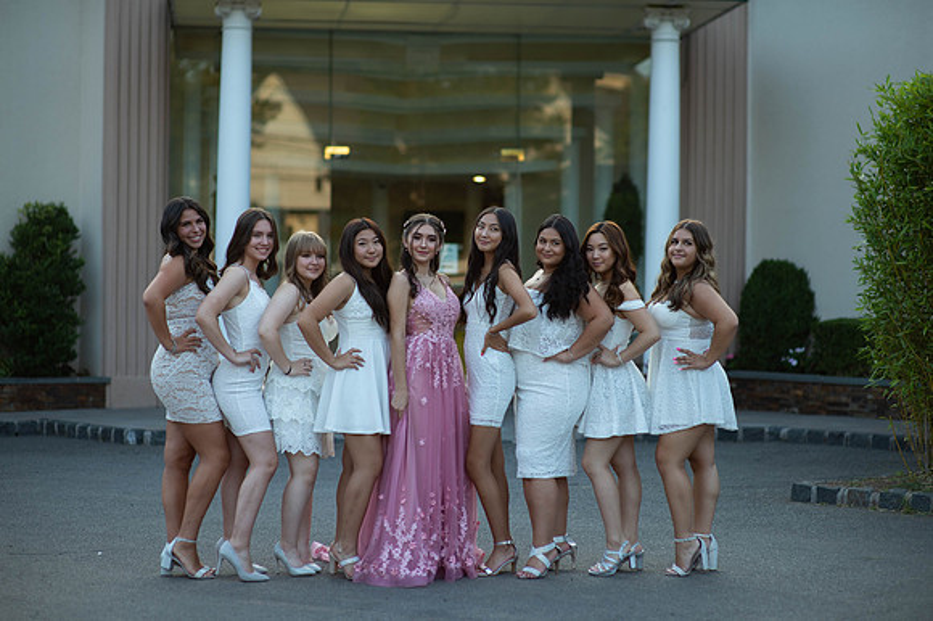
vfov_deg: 16.1
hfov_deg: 23.9
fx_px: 2202
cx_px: 466
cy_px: 310
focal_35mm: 85
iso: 250
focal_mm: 85
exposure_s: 1/1000
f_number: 2
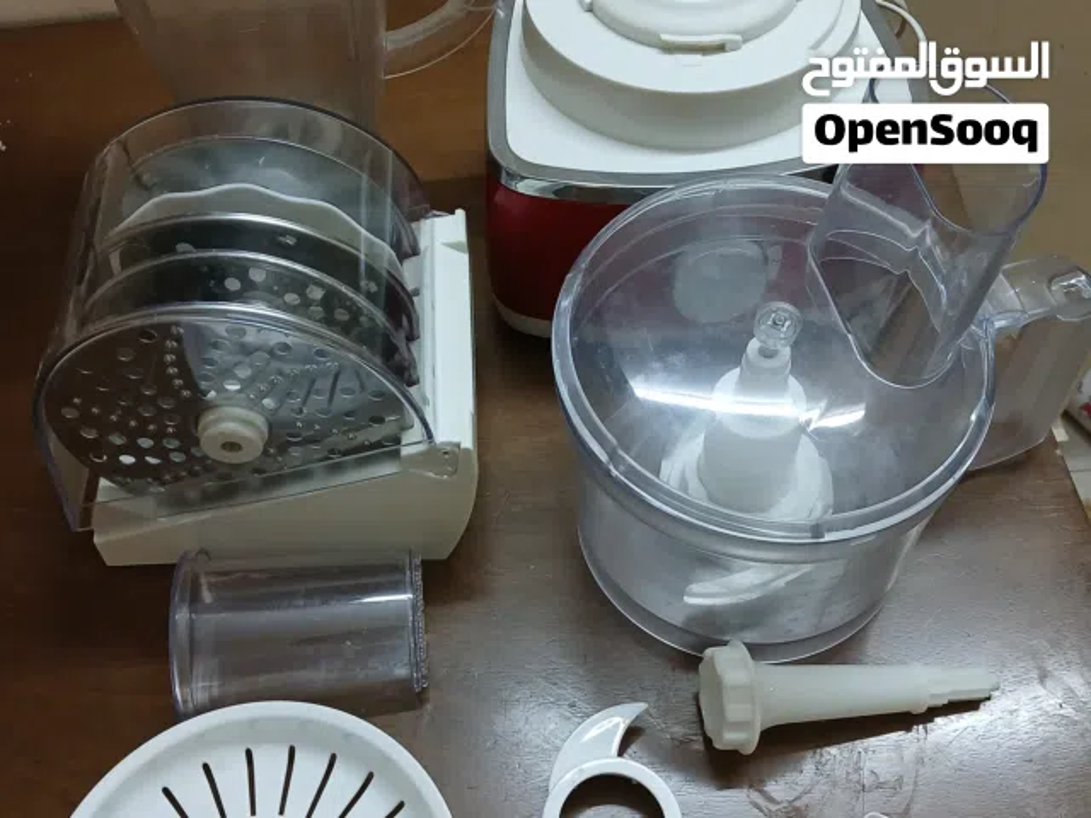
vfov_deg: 51.4
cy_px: 409
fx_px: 851
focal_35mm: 27
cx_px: 546
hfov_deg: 65.3
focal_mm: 3.98
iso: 200
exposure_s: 1/50
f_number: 1.8
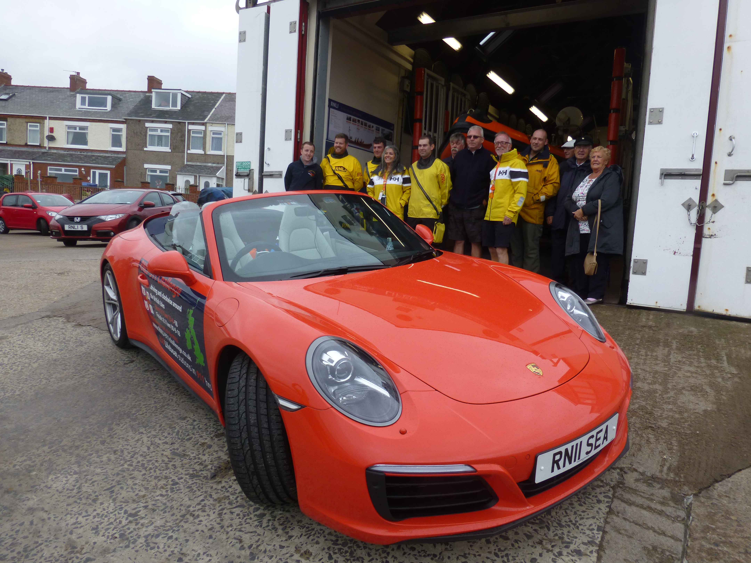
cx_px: 376
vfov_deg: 56.8
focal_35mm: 24
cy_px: 282
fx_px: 521
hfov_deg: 71.6
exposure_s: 1/125
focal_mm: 4.3
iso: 100
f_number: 4
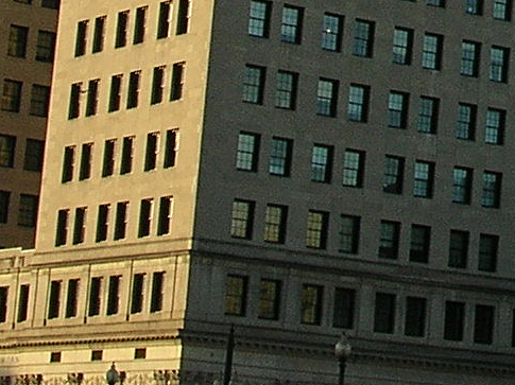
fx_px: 2527
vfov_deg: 8.4
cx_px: 869
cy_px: -303
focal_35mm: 170
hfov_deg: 11.0
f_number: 3.7
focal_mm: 6
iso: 50
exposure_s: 1/280
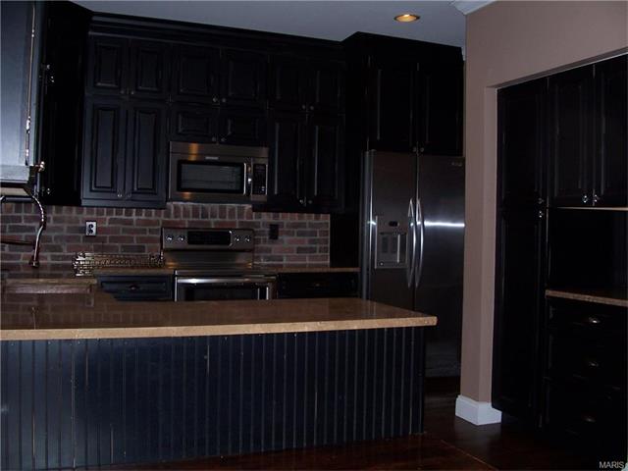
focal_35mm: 35
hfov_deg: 52.6
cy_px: 236
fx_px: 635
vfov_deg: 40.7
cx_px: 314
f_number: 2.8
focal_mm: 6
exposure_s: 1/60
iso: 80
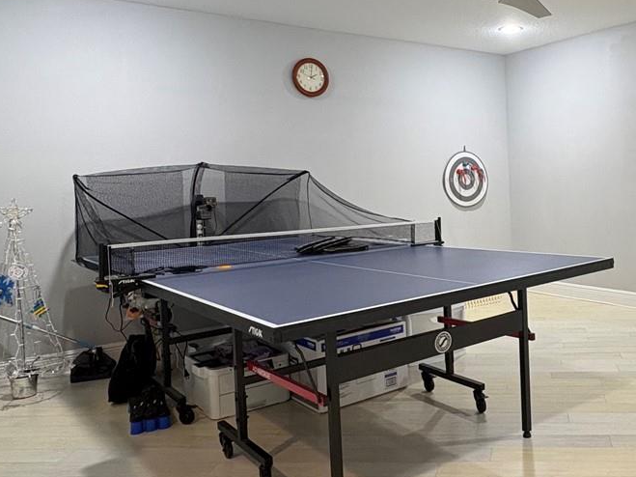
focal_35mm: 34
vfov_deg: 41.5
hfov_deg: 51.5
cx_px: 482
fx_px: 625
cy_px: 182
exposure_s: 1/60
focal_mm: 2.22
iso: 400
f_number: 2.2
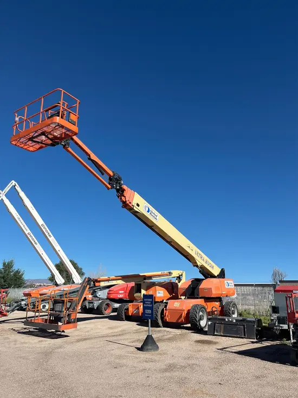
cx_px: 149
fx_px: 298
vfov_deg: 67.3
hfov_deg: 53.1
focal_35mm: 26
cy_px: 199
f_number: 1.6
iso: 50
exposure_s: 1/3876
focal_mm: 5.1
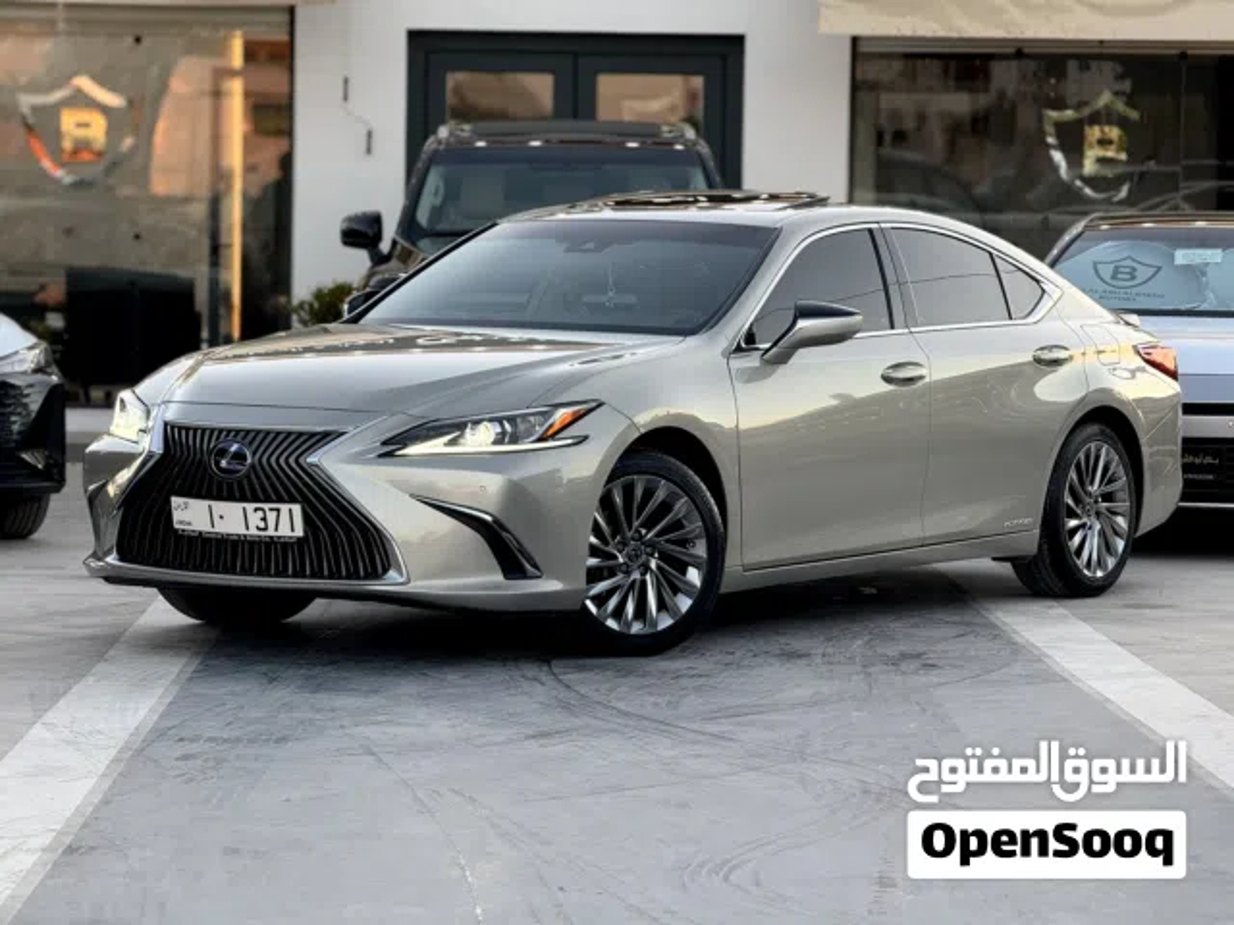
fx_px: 4278
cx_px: 617
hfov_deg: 16.4
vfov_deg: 12.3
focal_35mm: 120
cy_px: 462
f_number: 2.8
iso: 64
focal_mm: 15.66
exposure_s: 1/100
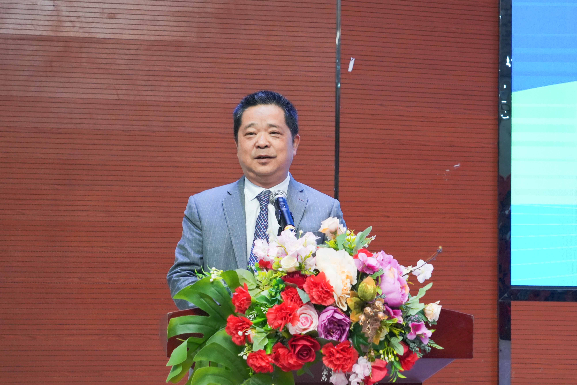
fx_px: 833
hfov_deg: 38.2
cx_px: 288
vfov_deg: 26.0
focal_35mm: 52
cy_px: 192
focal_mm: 52
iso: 4000
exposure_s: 1/125
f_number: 7.1
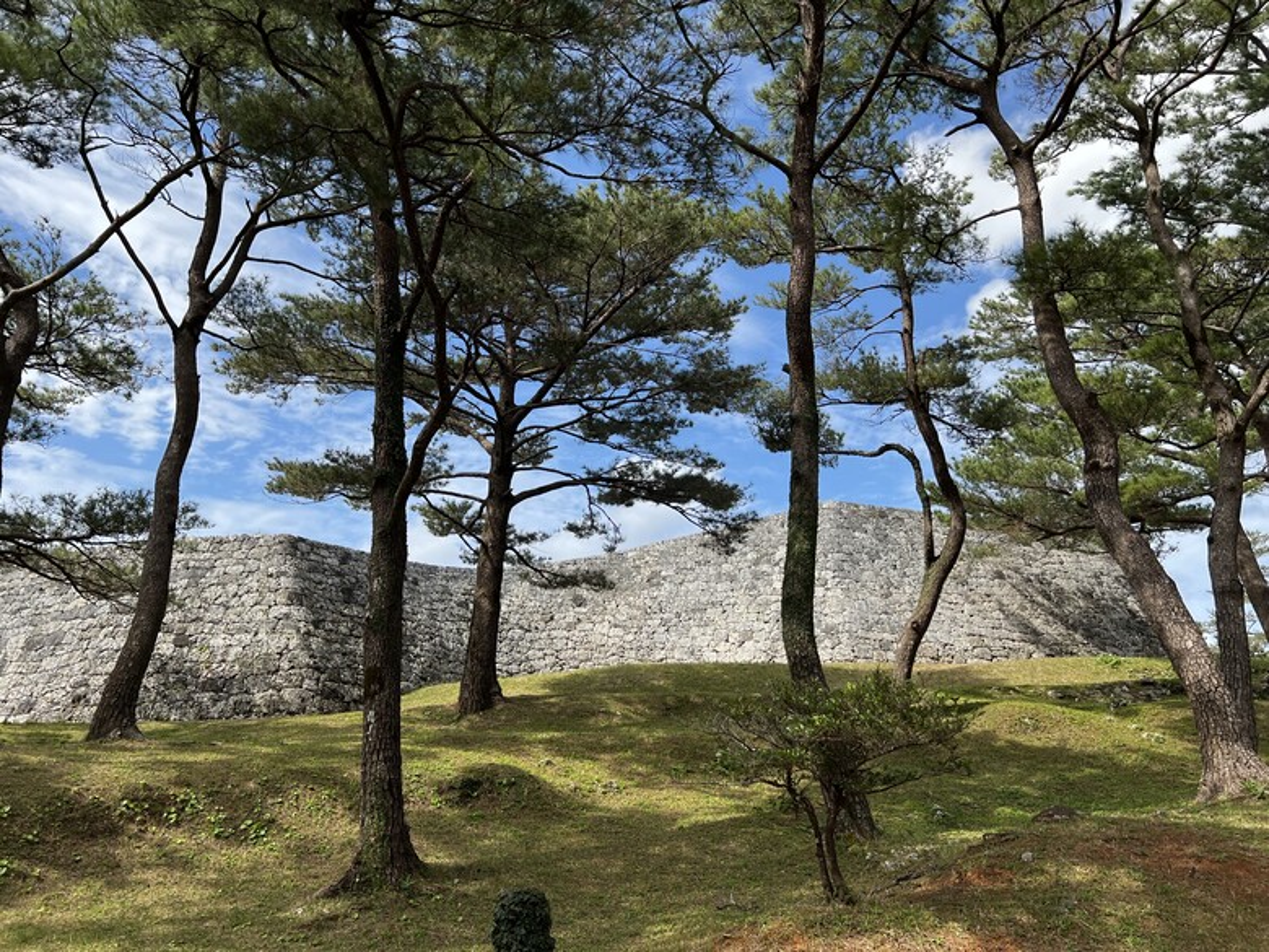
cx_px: 634
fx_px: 953
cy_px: 476
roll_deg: -0.6
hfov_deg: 67.3
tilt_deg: +21.9
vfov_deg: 53.1
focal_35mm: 26
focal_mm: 5.7
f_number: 1.5
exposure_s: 1/2632
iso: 50
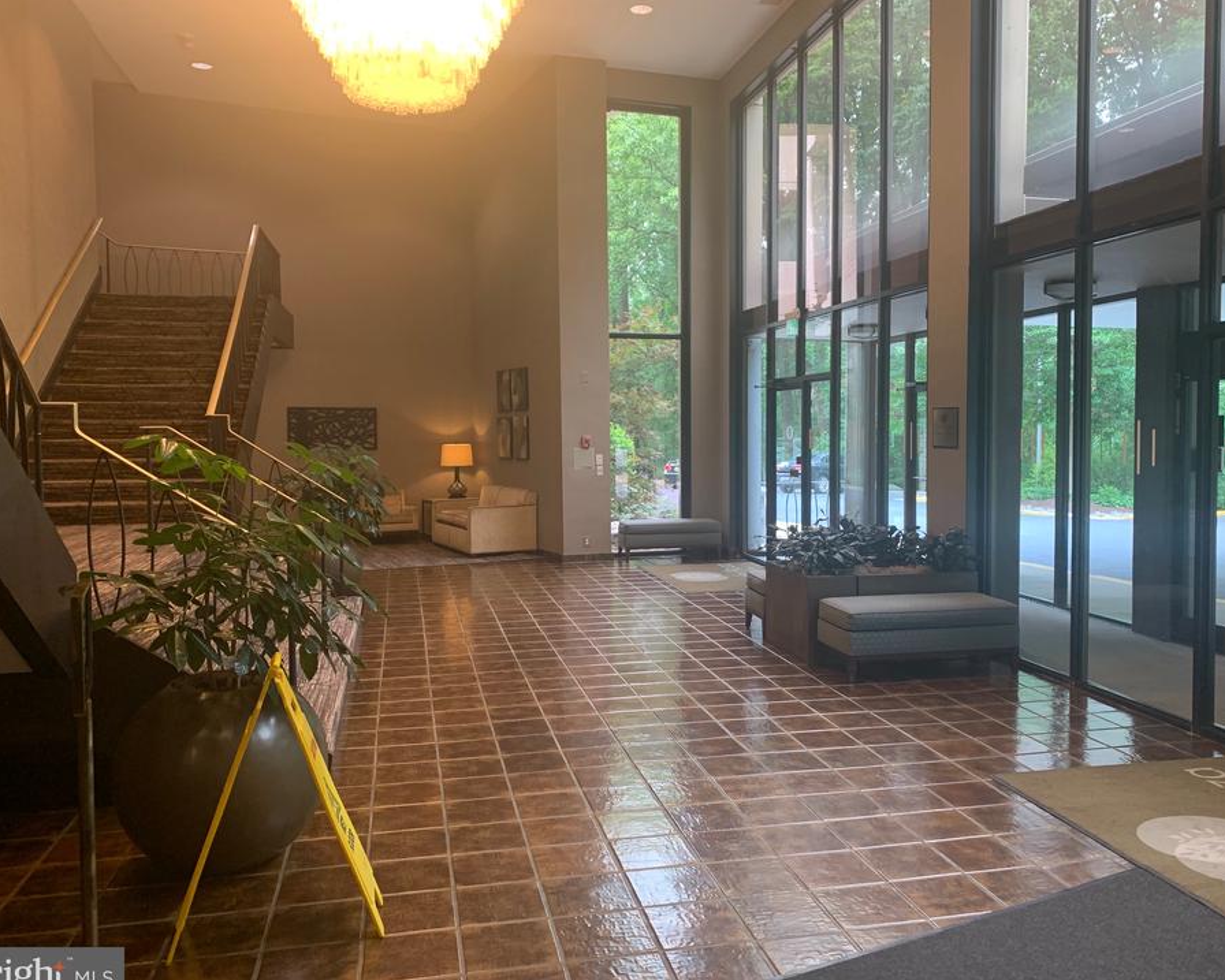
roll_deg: +0.4
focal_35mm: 29
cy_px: 478
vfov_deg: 50.0
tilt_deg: -3.5
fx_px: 1052
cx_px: 654
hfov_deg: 60.4
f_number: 1.8
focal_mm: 4.25
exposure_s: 1/60
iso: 125
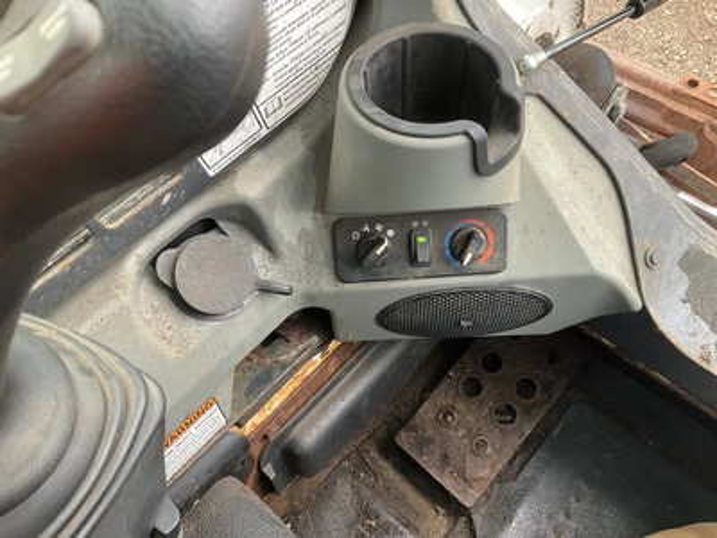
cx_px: 358
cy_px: 269
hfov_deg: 61.7
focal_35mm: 29
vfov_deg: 48.2
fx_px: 601
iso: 64
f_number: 1.8
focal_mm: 3
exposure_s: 1/98
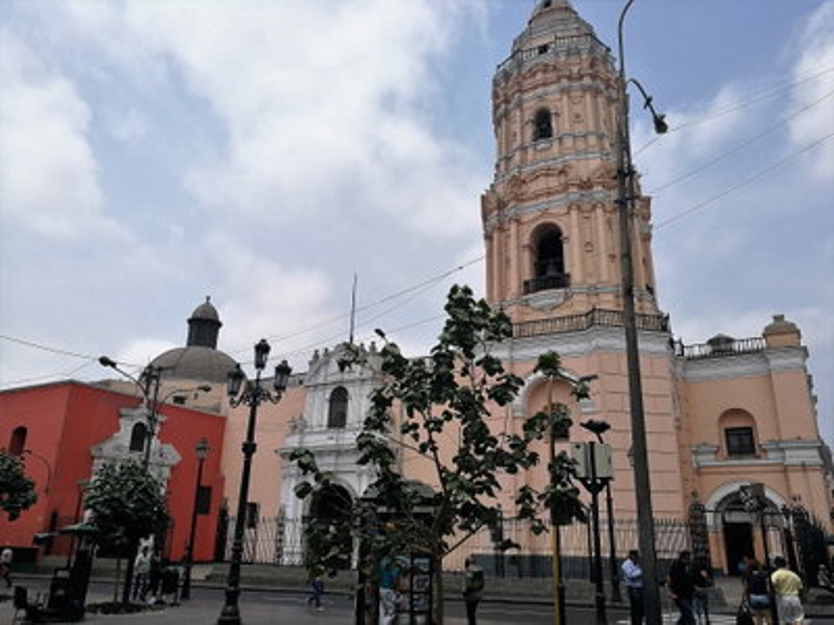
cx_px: 417
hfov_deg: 65.3
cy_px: 312
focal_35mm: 27
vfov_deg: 51.4
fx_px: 651
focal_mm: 4.5
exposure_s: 1/1757
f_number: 2.2
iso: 50
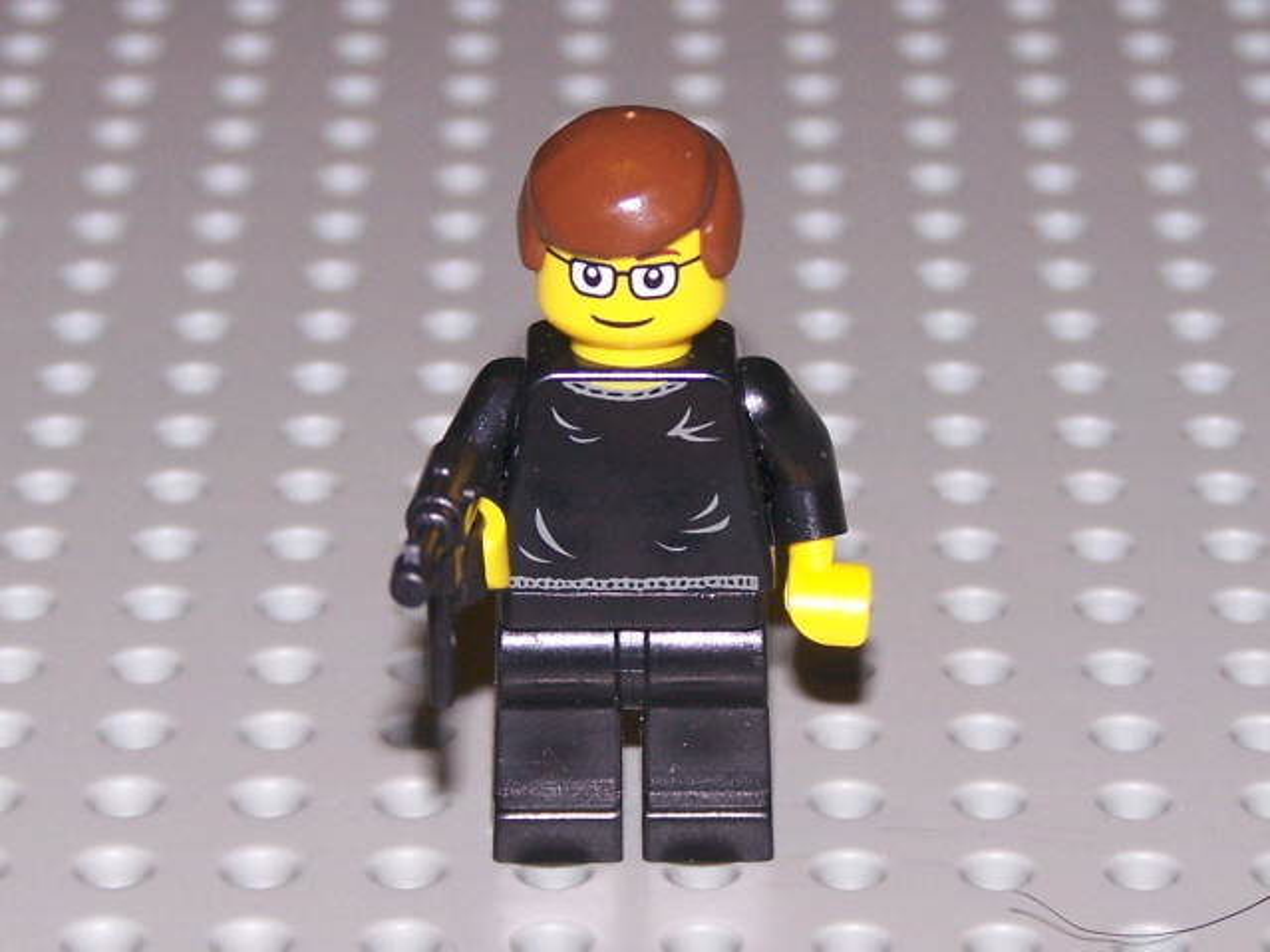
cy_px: 476
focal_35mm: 105
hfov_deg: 18.7
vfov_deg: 14.1
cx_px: 635
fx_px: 3852
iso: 140
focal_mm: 17.5
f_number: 3.2
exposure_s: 1/100
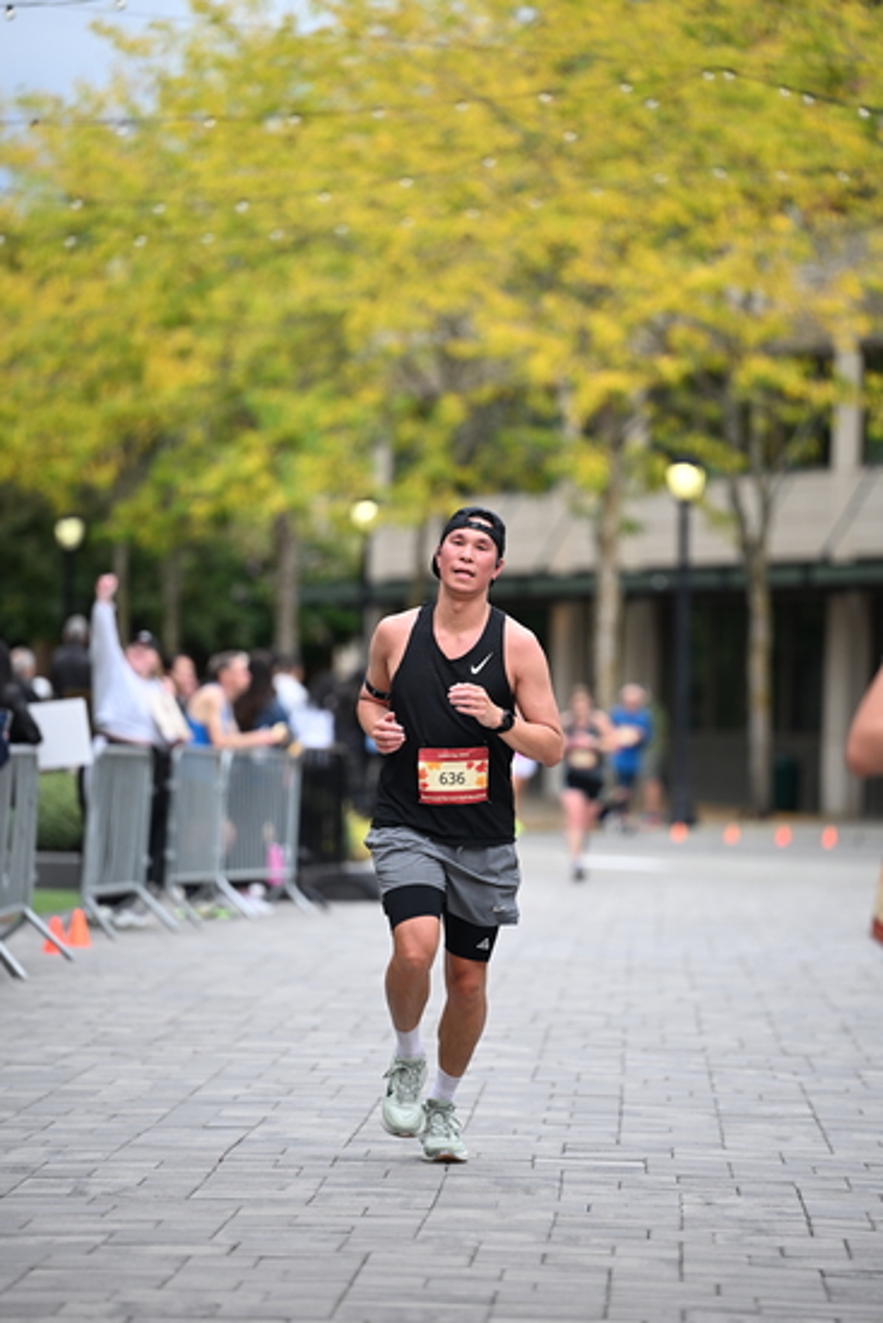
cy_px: 662
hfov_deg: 8.1
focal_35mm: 170
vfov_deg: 12.1
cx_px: 442
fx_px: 6250
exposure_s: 1/2000
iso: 640
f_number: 2.8
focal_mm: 170
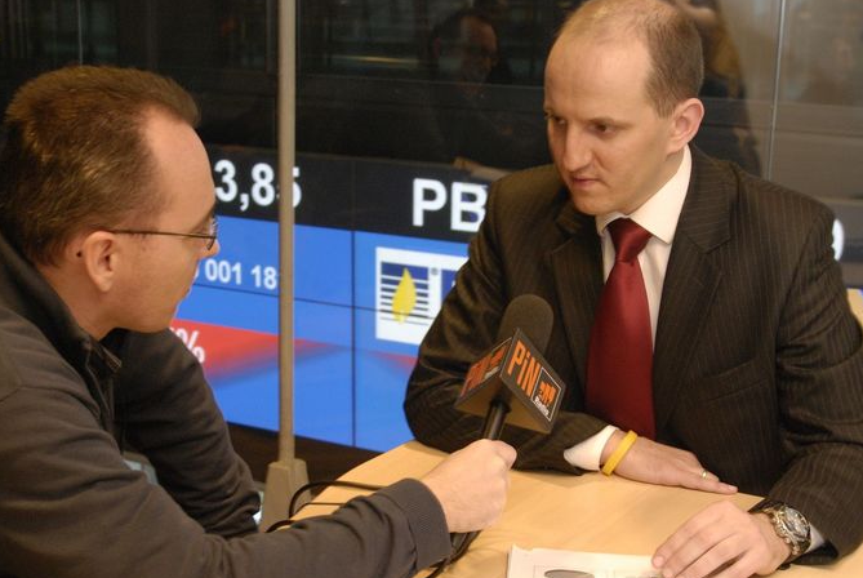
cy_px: 378
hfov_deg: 31.5
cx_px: 422
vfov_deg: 21.3
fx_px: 1530
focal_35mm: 64
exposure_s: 1/30
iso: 640
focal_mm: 29
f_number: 4.8
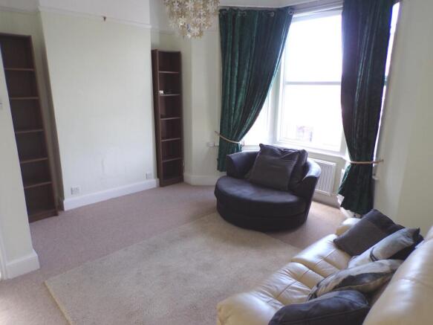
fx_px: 300
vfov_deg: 56.8
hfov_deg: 71.6
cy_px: 162
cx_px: 216
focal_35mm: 24
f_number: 3
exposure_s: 1/50
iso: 100
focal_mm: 4.3
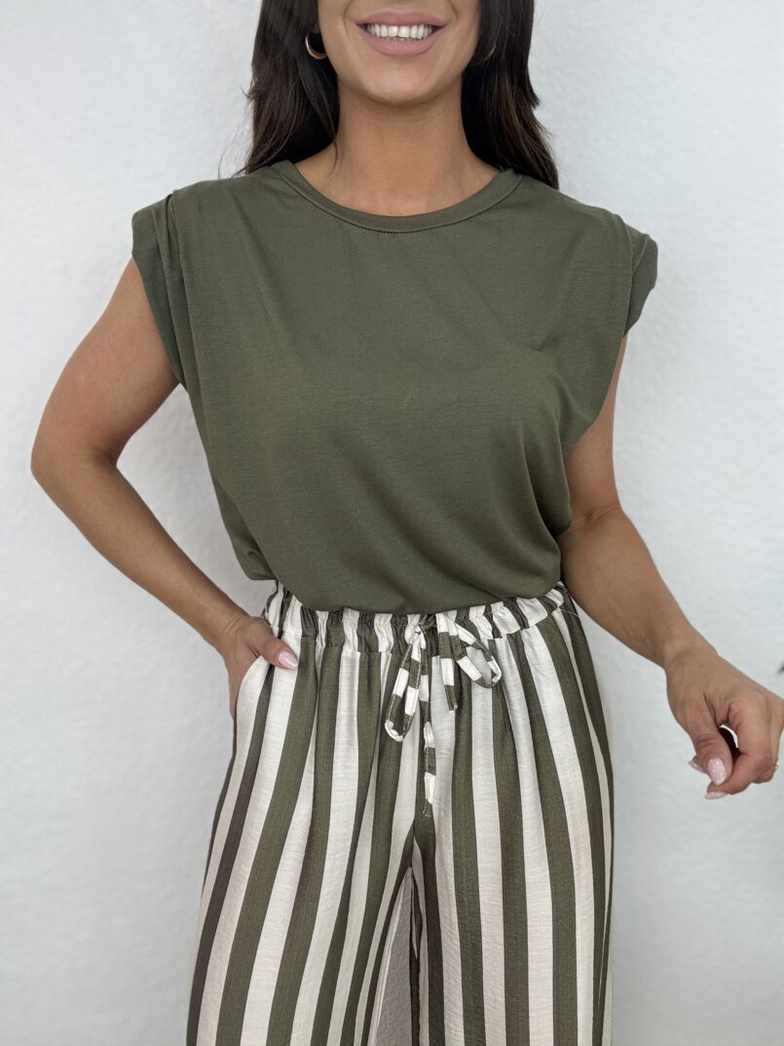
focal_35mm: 30
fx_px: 906
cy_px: 523
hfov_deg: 46.8
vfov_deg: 60.0
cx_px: 392
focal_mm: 2.69
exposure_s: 1/100
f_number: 1.9
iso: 50
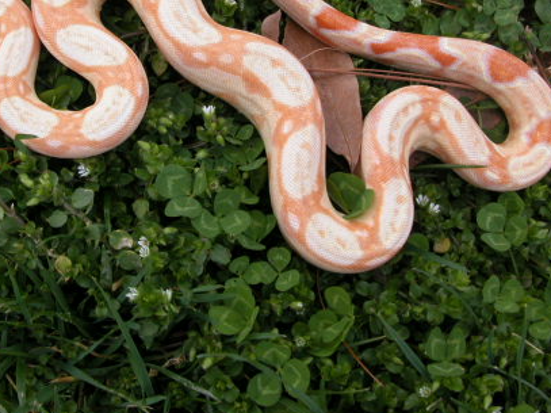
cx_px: 202
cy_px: 108
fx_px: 1353
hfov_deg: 23.0
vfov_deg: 17.3
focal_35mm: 85
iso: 100
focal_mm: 13.7
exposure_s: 1/187
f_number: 4.4
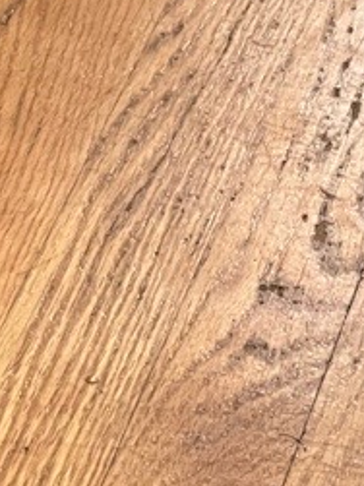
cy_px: -238
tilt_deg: -25.7
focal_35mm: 307
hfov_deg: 4.8
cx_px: -217
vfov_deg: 6.4
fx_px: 4308
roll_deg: -0.9
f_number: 2.8
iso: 800
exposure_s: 1/40
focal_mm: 9
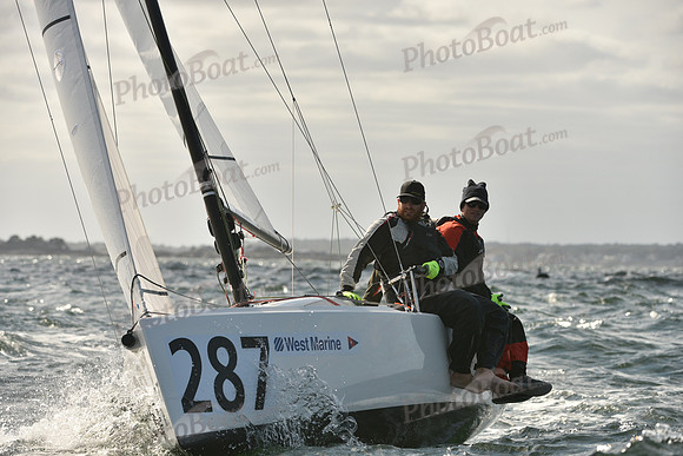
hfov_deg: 10.3
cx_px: 342
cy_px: 228
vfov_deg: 6.9
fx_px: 3795
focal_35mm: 200
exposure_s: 1/1600
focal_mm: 200
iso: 320
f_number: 7.1
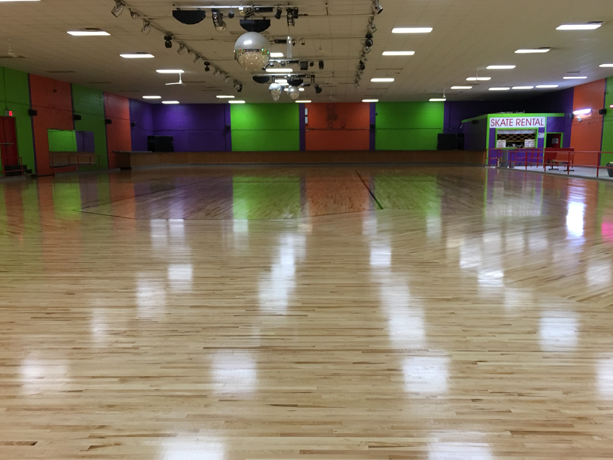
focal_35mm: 37
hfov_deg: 50.1
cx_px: 317
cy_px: 275
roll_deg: +0.8
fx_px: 655
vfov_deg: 38.5
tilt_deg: -8.9
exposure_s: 1/15
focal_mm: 4.15
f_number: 2.2
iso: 50
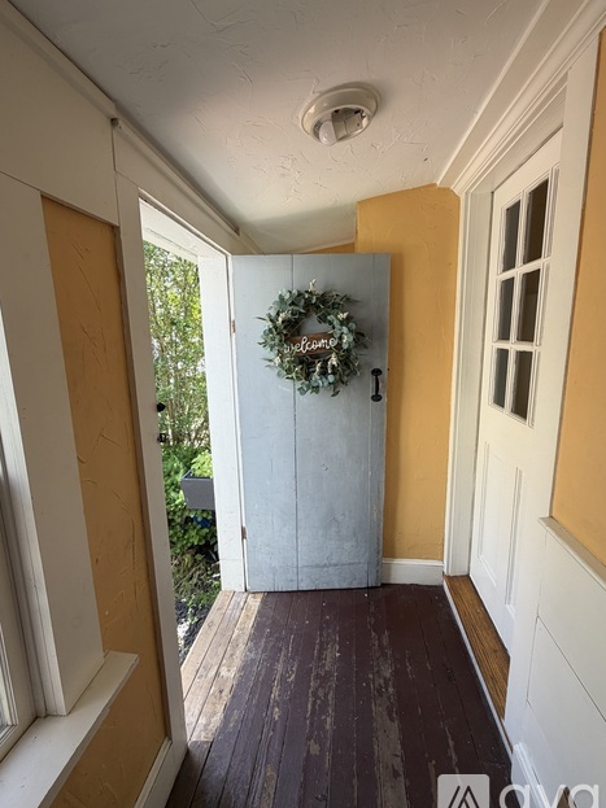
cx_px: 323
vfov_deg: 98.2
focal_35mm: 15
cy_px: 394
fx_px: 350
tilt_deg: -10.6
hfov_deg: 81.6
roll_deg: +1.1
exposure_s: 1/121
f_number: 2.2
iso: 80
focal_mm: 2.22
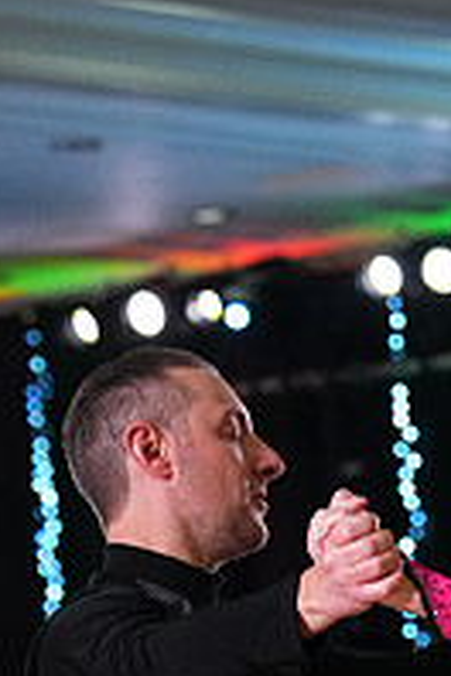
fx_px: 7159
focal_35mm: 381
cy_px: 946
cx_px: 524
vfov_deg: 5.4
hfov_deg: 3.6
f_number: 5
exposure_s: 1/400
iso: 6400
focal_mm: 130
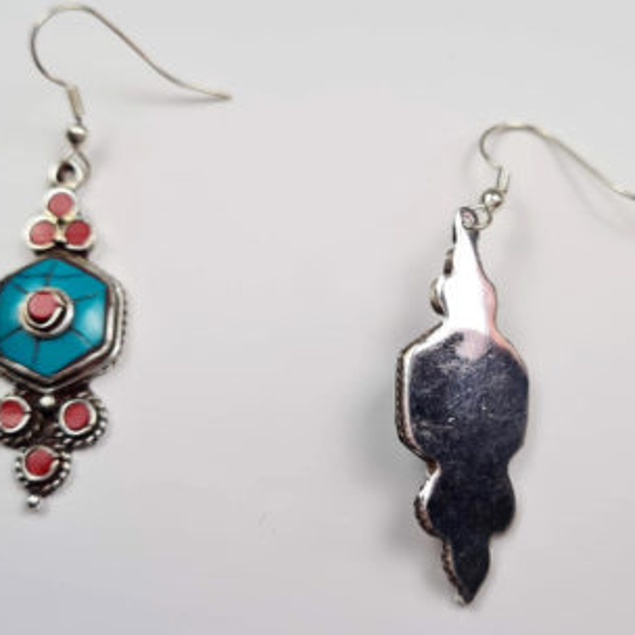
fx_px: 1100
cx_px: 322
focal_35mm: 53
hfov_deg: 32.2
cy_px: 308
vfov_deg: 32.2
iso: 50
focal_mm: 5.4
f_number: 1.8
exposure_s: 1/256
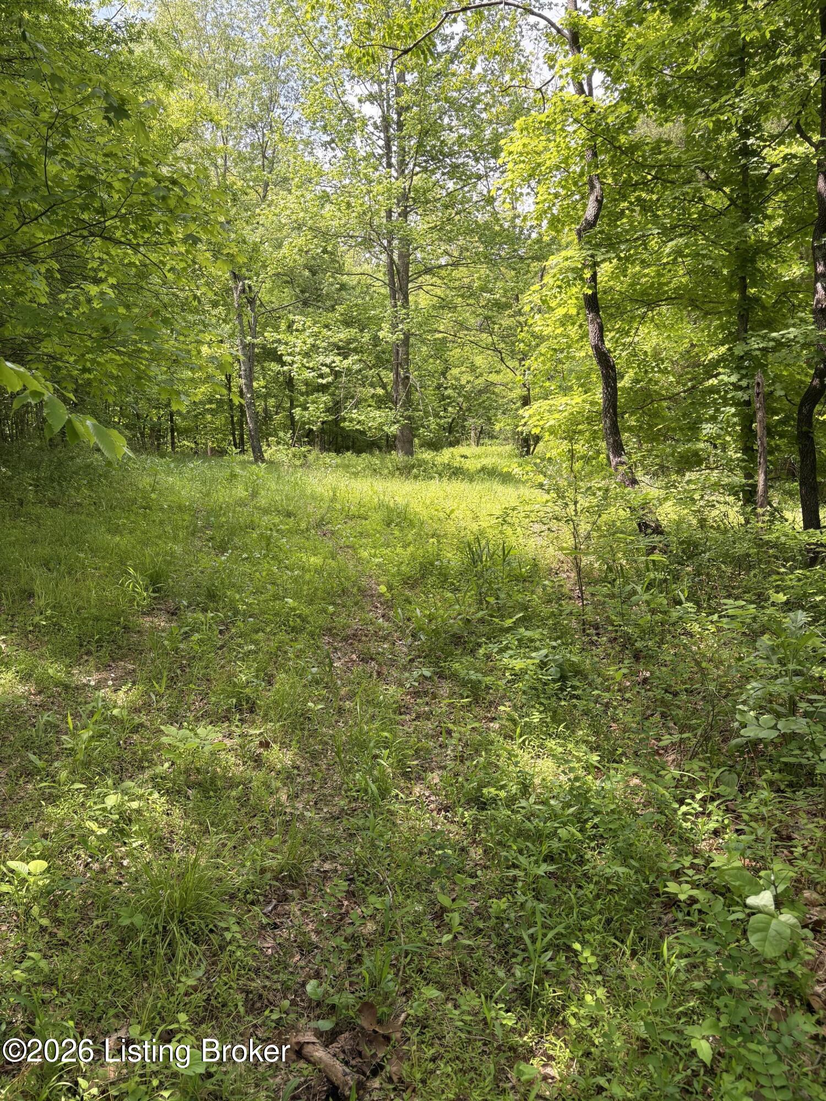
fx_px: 827
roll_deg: +1.0
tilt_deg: -7.7
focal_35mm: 26
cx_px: 413
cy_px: 550
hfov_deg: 53.1
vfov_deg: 67.3
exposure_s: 1/472
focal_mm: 5.96
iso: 50
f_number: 1.6
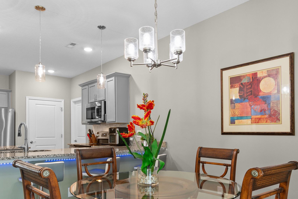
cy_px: 129
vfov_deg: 47.3
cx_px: 145
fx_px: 223
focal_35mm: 27
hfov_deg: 67.4
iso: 100
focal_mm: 10
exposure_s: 1/4
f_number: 4.5
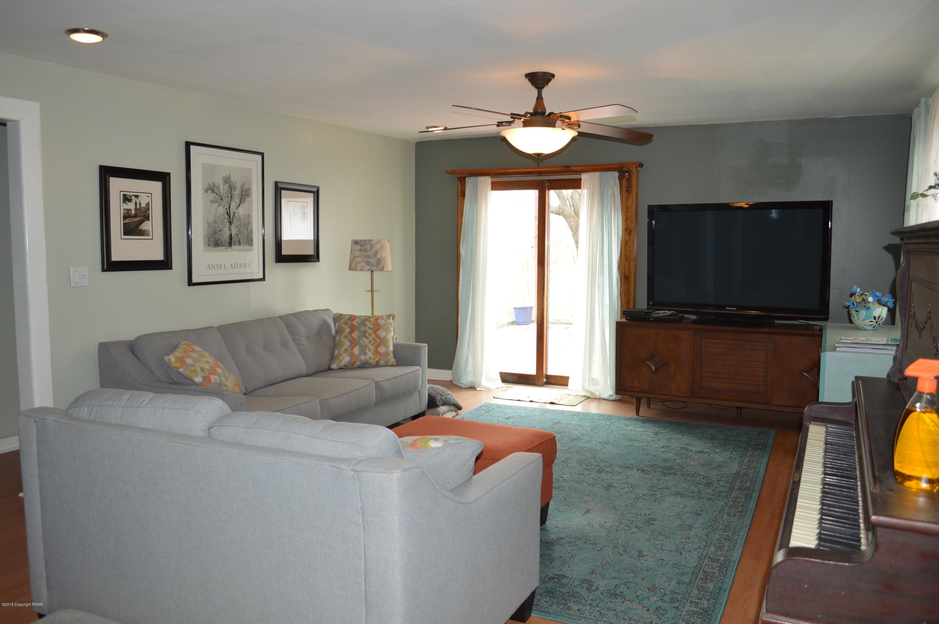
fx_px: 704
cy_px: 312
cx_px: 470
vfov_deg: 47.8
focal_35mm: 27
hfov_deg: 67.4
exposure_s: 1/60
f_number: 4
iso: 400
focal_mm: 18
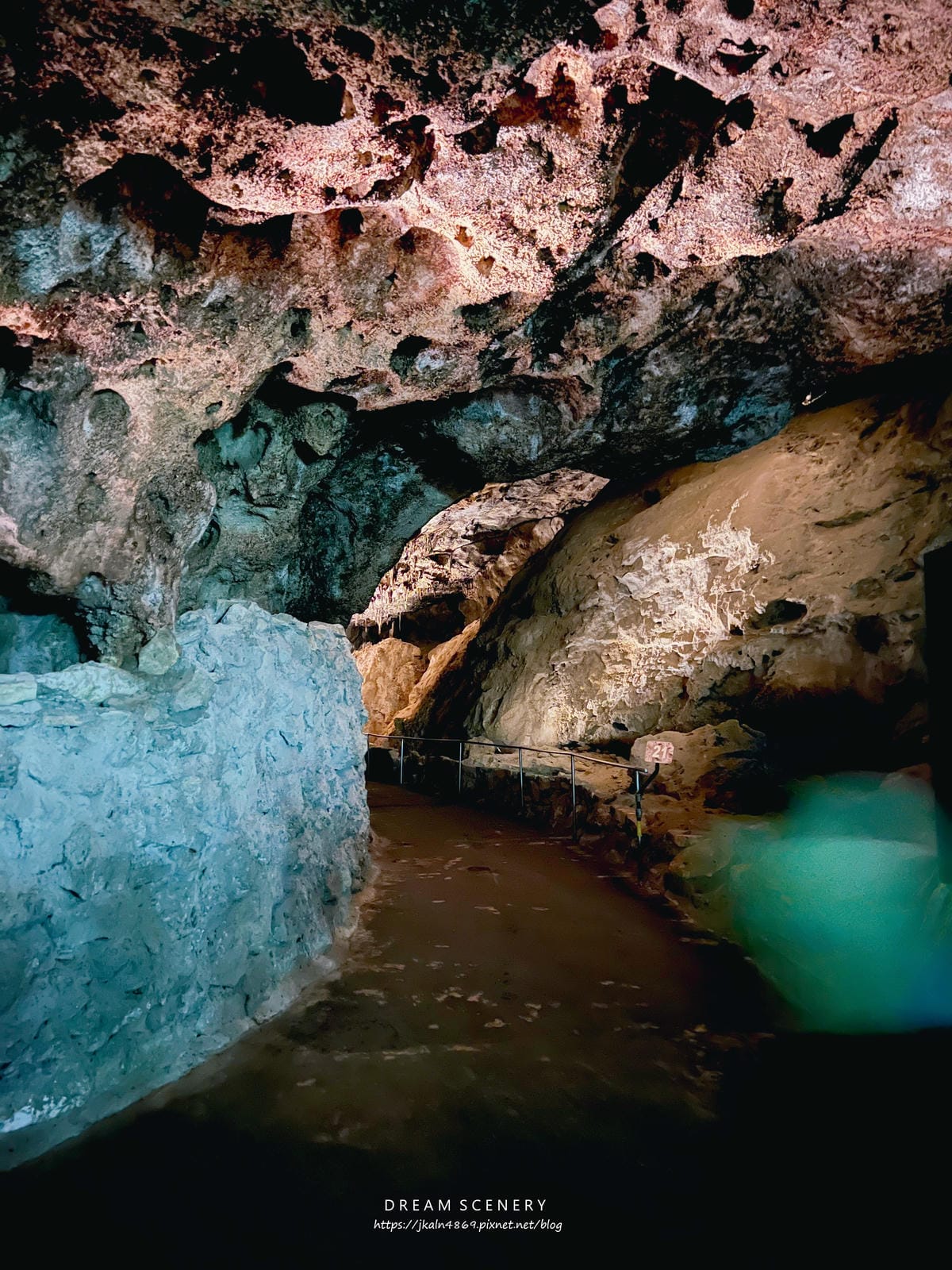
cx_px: 476
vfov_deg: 67.3
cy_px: 635
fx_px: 953
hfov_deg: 53.1
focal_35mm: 26
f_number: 1.5
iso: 1000
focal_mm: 5.7
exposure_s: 1/2
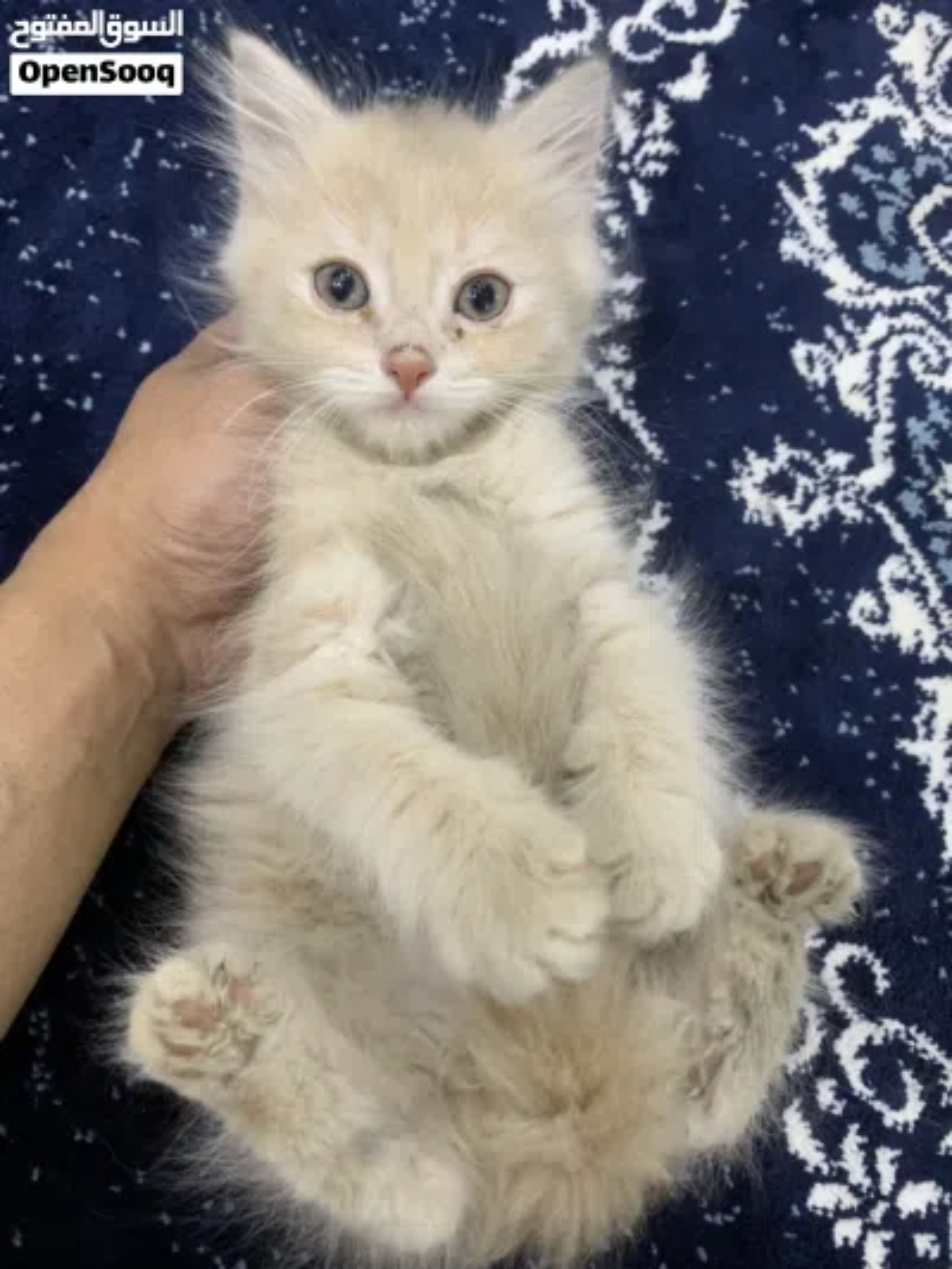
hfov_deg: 53.1
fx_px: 953
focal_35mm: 26
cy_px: 634
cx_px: 476
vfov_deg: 67.3
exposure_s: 1/60
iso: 200
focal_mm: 4.25
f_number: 1.8
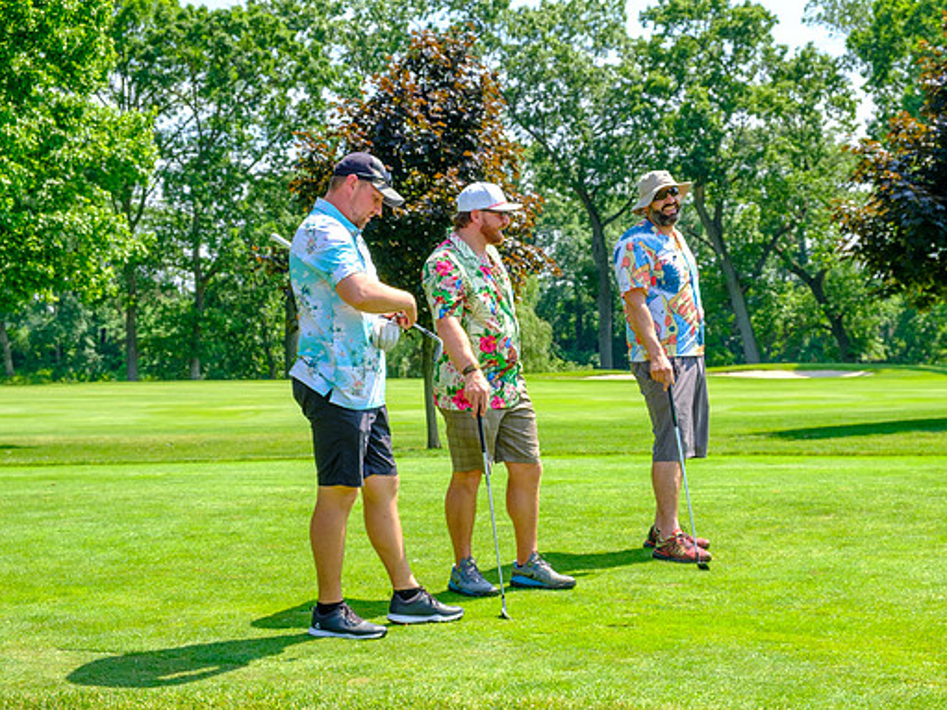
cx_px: 506
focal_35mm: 59
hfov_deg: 32.7
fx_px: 1614
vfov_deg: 24.8
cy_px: 353
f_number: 5.6
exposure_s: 1/320
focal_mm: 35.8
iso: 200
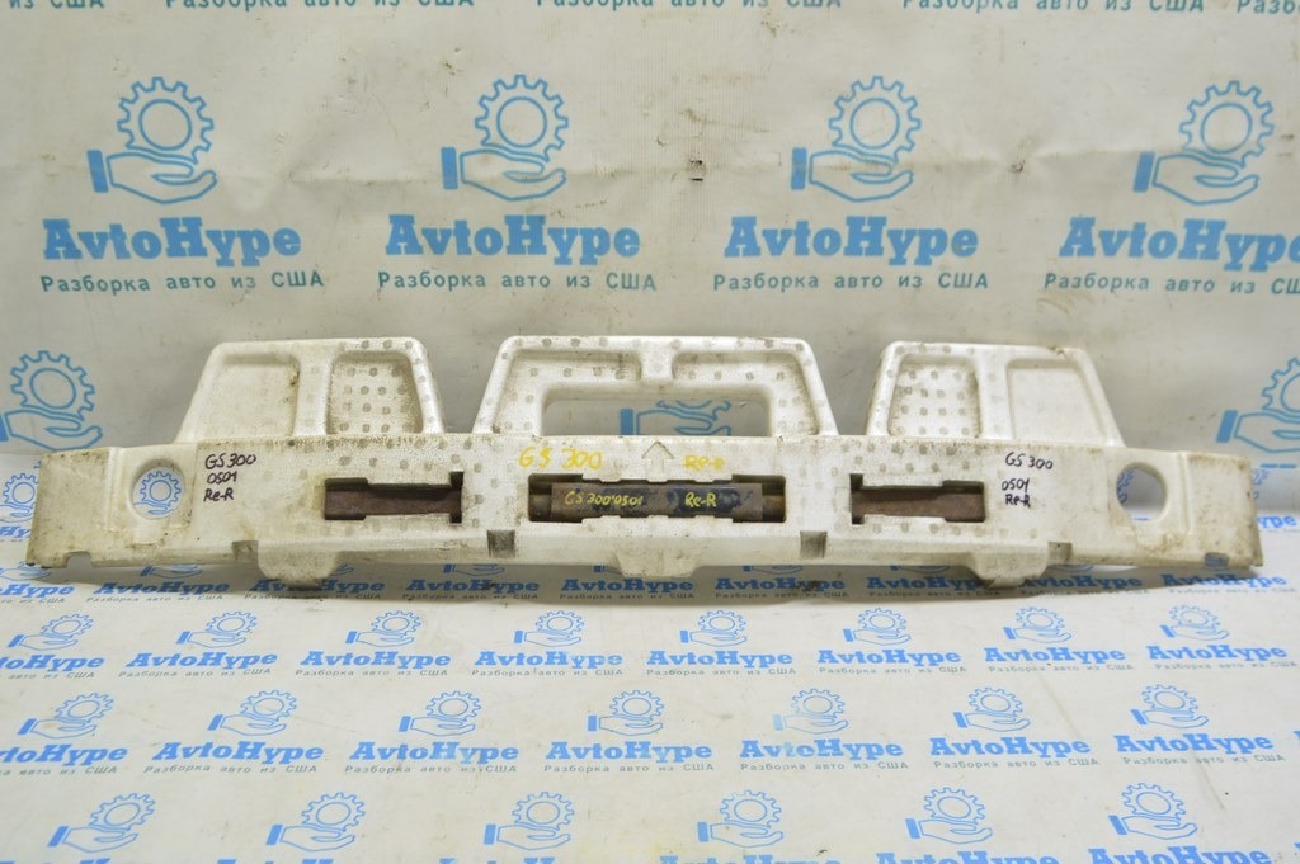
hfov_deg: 59.5
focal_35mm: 32
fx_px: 1137
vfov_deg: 41.6
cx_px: 650
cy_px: 432
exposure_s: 1/20
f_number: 5.6
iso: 400
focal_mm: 21
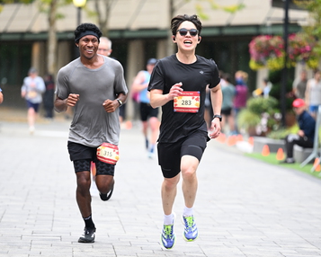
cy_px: 154
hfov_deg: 8.6
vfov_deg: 6.9
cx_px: 161
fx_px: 2129
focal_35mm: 224
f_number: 2.8
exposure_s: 1/1600
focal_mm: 155
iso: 1250
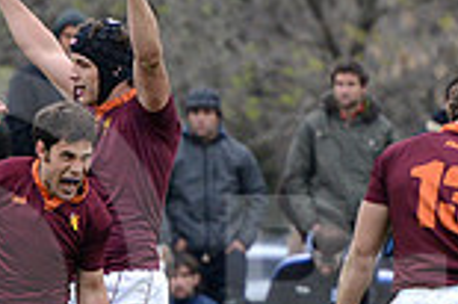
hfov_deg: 2.8
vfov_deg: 1.9
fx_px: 9303
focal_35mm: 732
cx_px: 464
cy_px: 282
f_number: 2.8
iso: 1250
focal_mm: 195
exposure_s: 1/500
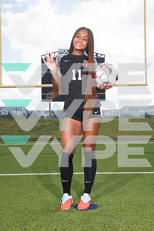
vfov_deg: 46.4
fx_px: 269
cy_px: 116
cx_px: 77
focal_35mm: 42
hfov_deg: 31.9
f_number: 7.1
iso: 125
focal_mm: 42
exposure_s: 1/320
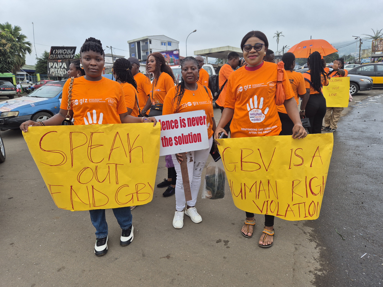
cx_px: 192
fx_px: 254
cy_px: 144
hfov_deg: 73.9
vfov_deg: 58.9
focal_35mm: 23
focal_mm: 5.4
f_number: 1.8
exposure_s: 1/279
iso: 25
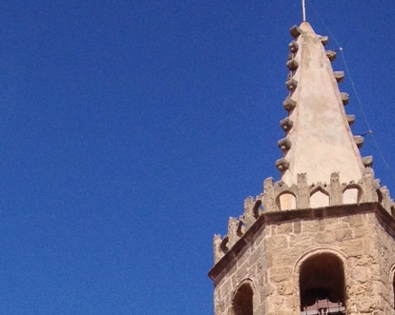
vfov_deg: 10.3
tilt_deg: +14.7
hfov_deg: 14.4
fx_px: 1543
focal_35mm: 132
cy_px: 716
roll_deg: -0.1
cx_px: 18
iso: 50
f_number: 2.4
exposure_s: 1/2123
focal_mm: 4.28
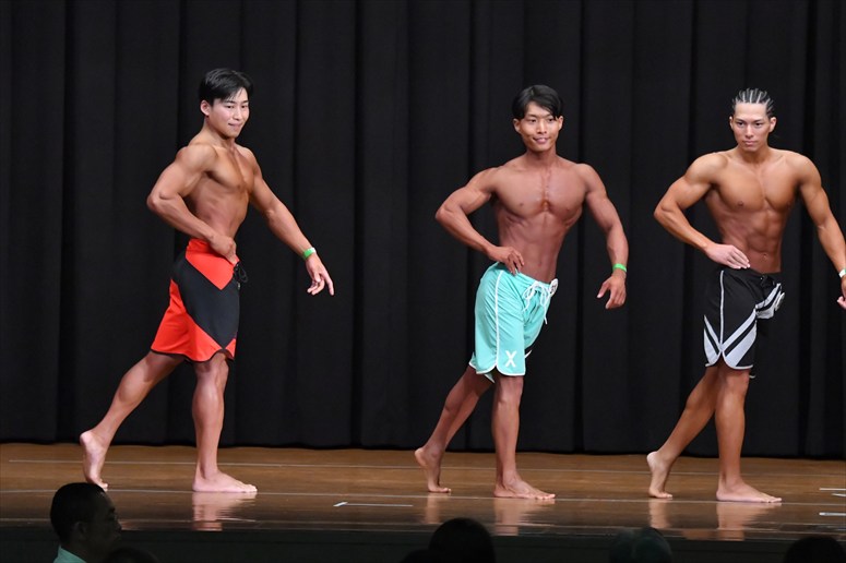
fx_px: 4745
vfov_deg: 6.8
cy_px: 282
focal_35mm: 202
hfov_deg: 10.2
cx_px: 423
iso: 8000
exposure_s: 1/400
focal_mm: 135
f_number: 5.6
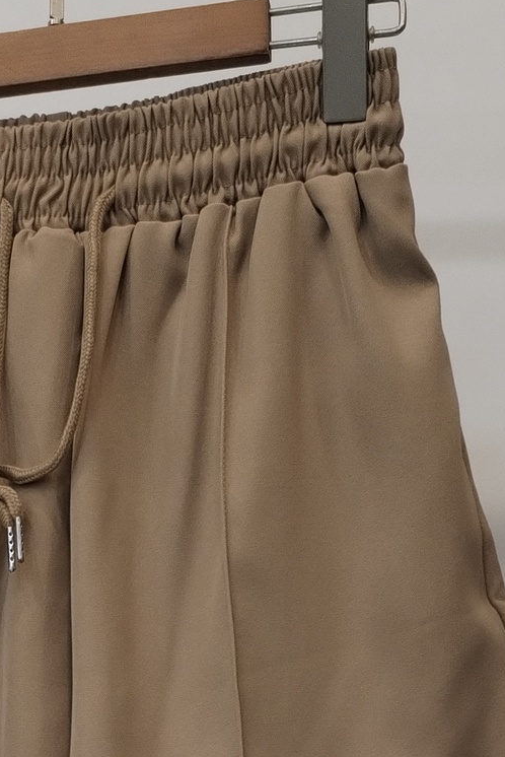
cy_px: 977
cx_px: 65
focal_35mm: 97
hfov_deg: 14.0
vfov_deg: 19.4
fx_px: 2039
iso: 265
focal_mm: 4.75
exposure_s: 1/60
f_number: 1.8
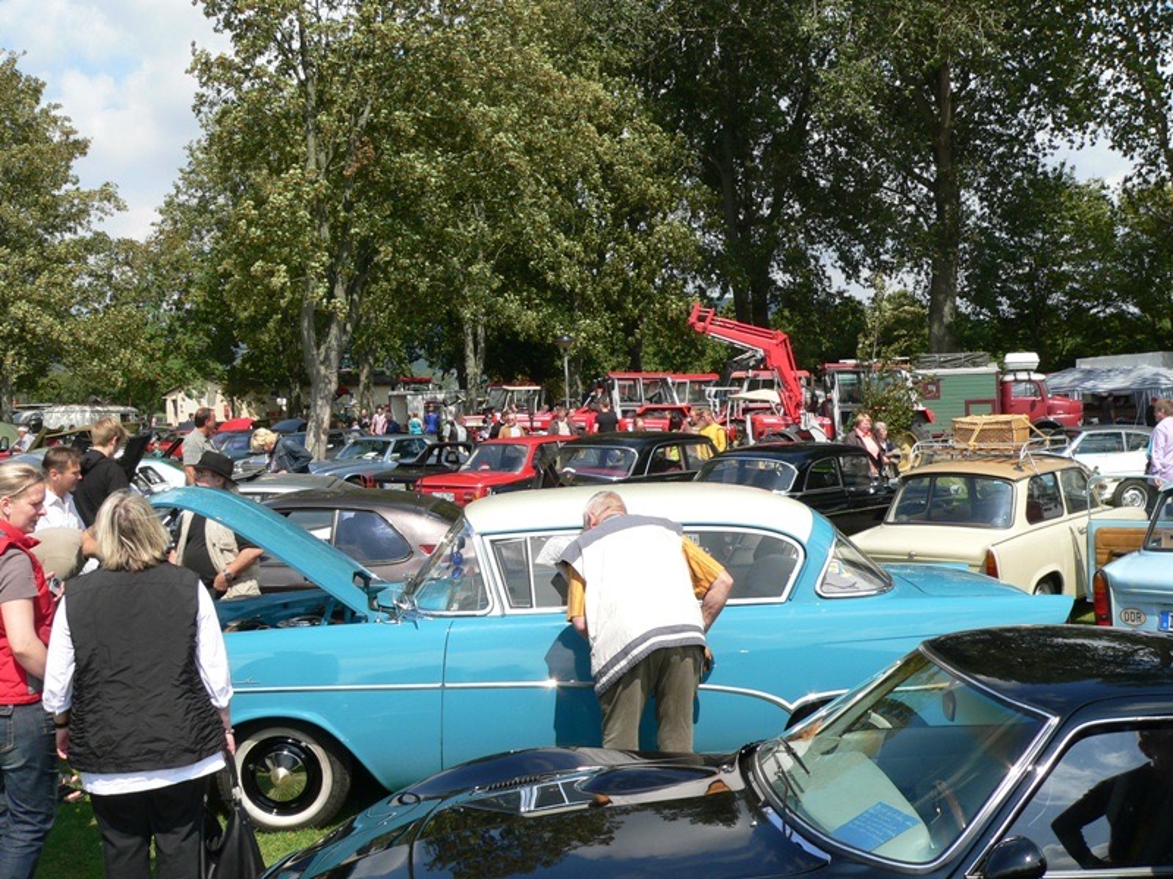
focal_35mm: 36
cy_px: 440
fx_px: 1220
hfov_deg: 51.4
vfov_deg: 39.7
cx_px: 586
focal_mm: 6
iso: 80
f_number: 4.6
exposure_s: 1/500
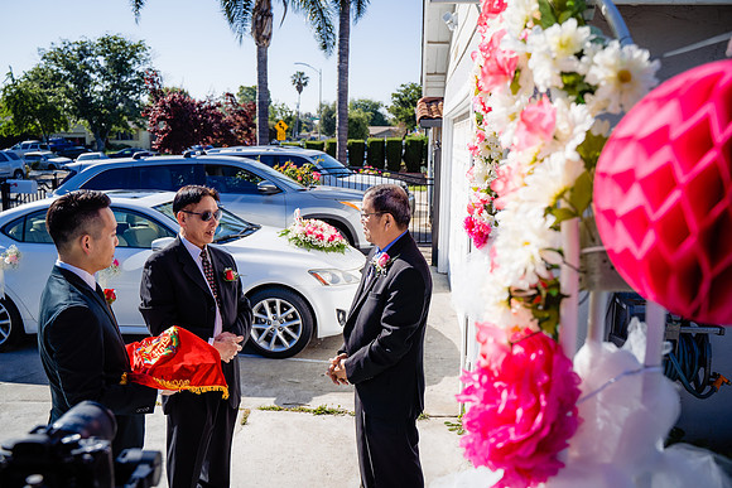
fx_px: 630
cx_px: 366
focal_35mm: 31
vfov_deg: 42.3
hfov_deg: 60.3
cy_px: 244
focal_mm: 31
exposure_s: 1/800
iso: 100
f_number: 4
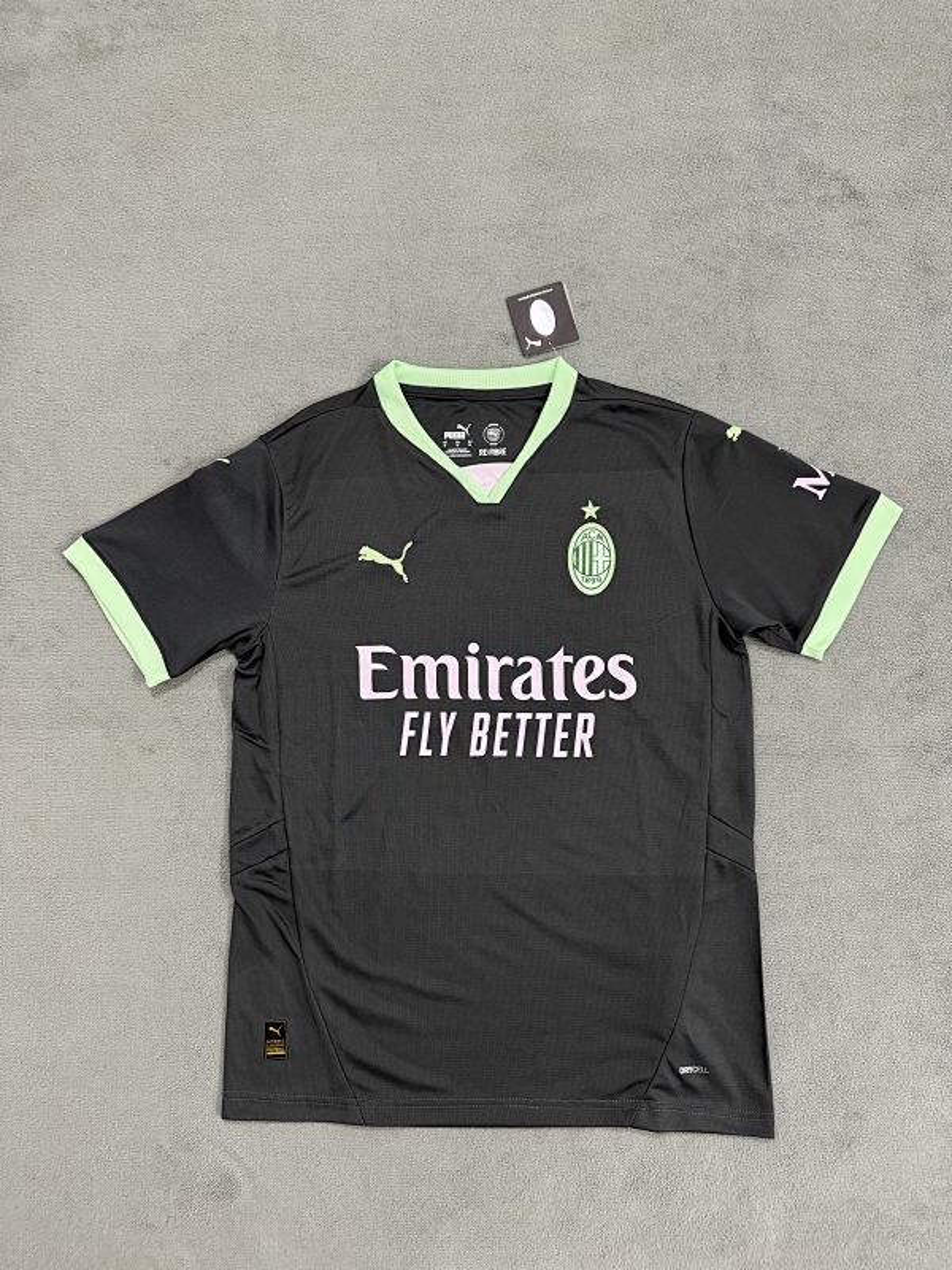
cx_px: 476
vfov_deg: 71.6
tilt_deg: -82.6
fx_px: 880
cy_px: 635
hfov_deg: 56.8
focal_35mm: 24
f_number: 1.78
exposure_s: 1/60
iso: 400
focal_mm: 6.76
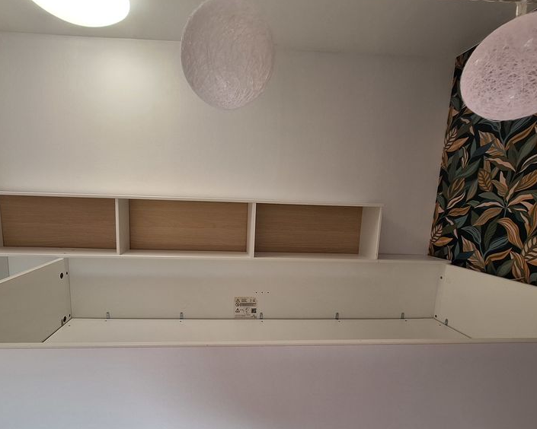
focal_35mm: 18
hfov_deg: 85.9
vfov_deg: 73.2
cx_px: 232
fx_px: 286
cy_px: 253
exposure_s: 1/50
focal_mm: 1.74
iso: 80
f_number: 2.2
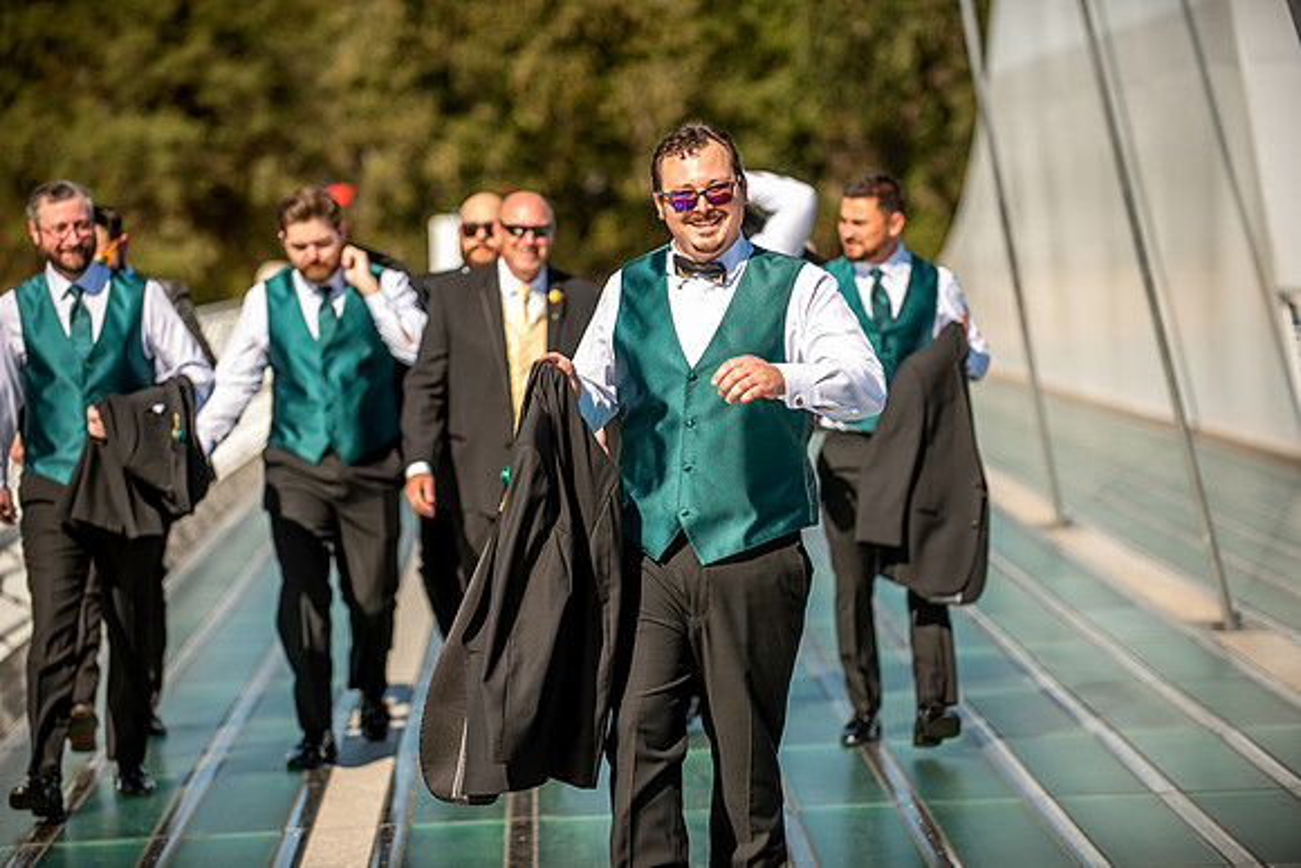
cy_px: 434
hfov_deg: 15.8
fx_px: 4699
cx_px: 650
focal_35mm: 130
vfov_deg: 10.6
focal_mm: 130
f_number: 2.8
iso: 200
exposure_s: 1/4000
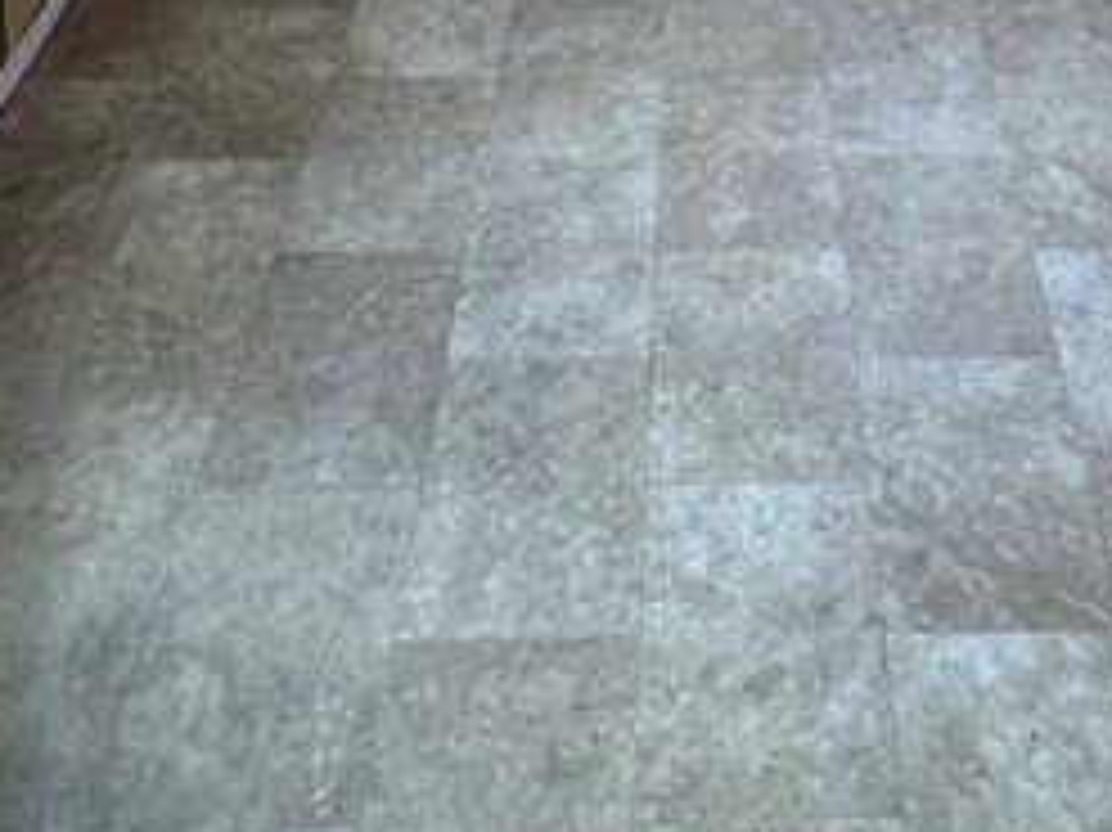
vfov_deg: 18.2
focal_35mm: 54
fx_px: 1734
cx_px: 779
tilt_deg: -7.0
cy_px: -836
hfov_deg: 35.1
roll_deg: -0.4
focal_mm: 1.57
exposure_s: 1/120
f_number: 1.8
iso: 100
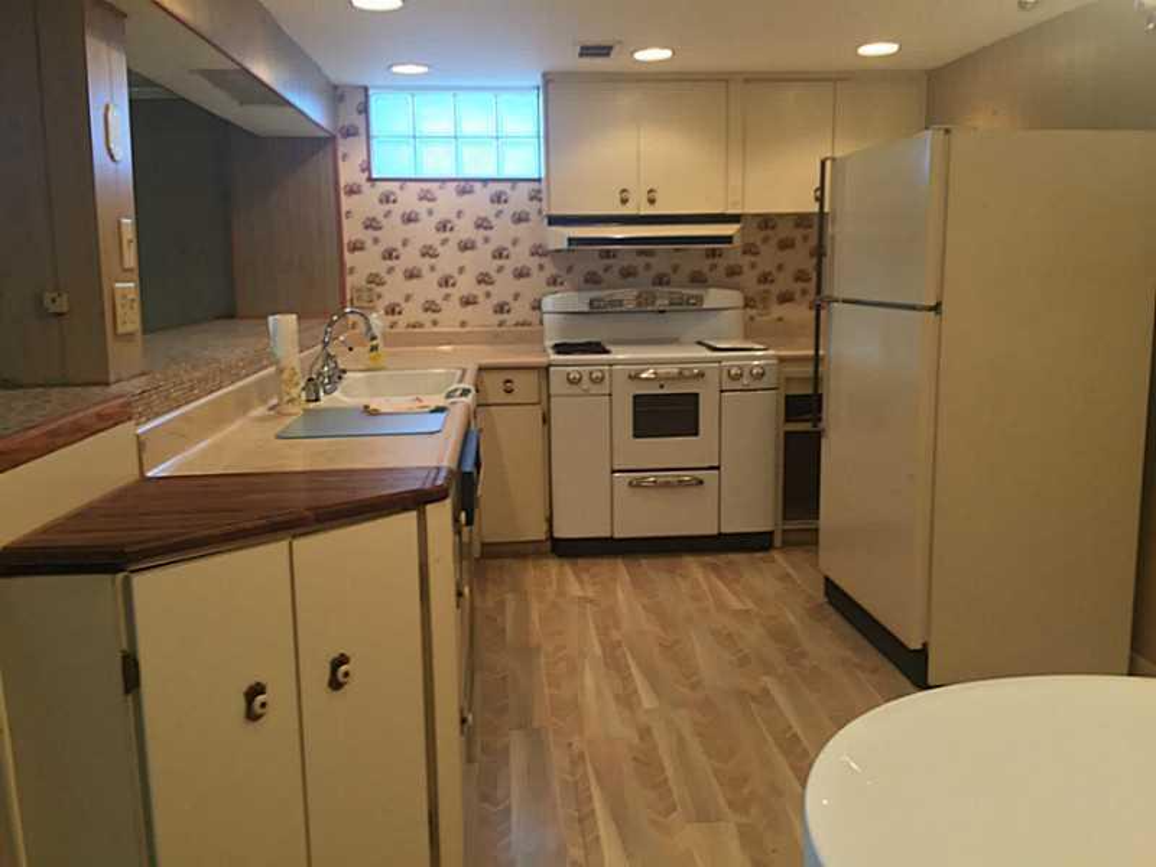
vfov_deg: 48.2
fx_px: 968
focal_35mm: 29
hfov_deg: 61.7
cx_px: 578
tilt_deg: -9.0
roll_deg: -0.2
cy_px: 434
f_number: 2.2
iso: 80
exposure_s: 1/30
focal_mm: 4.15
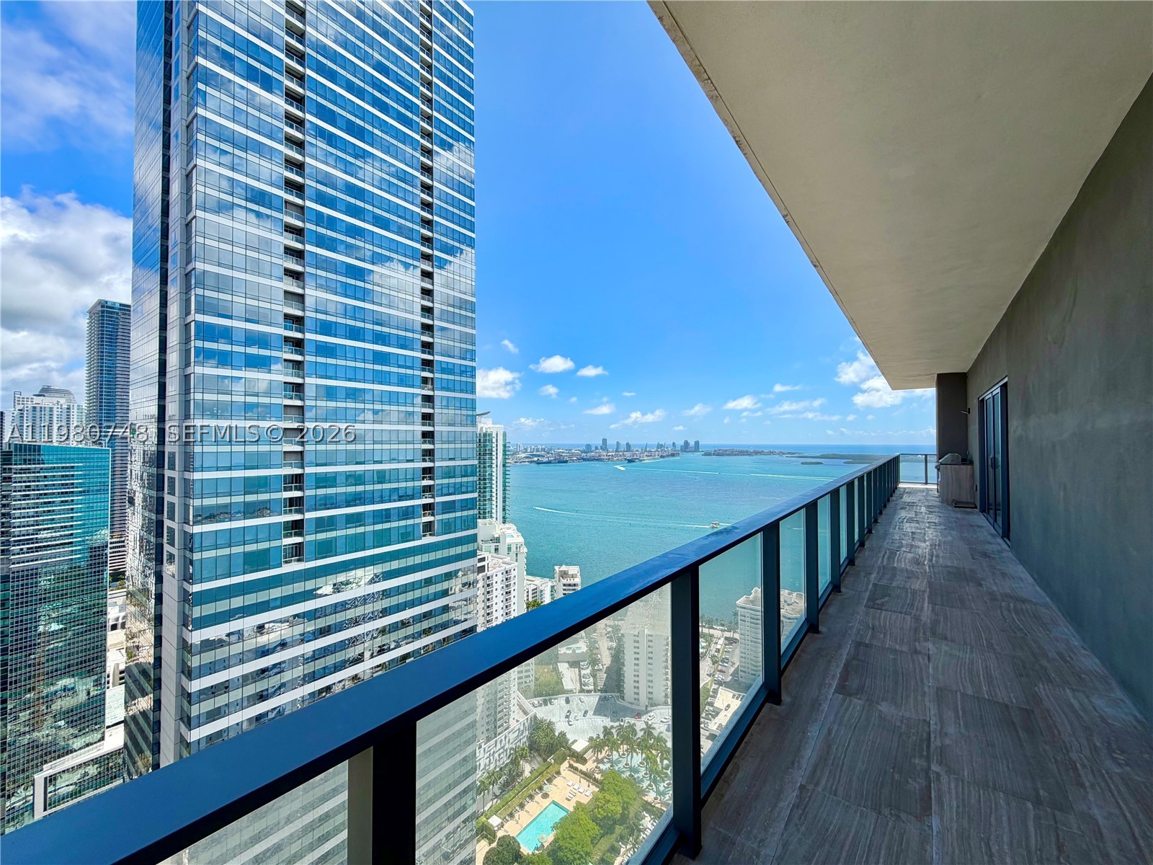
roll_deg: -0.2
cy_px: 432
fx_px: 466
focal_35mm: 14
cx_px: 576
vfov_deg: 85.7
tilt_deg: +0.4
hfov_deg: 102.1
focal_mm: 2.22
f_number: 2.2
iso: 20
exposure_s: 1/779
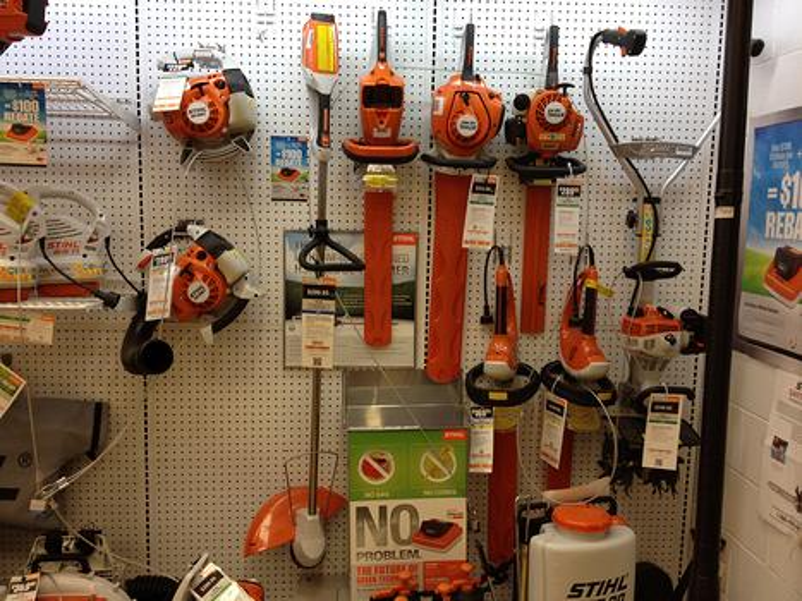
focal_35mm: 35
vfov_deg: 40.7
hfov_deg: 52.6
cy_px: 300
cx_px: 401
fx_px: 811
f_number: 2.4
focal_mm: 4.28
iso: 80
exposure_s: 1/40
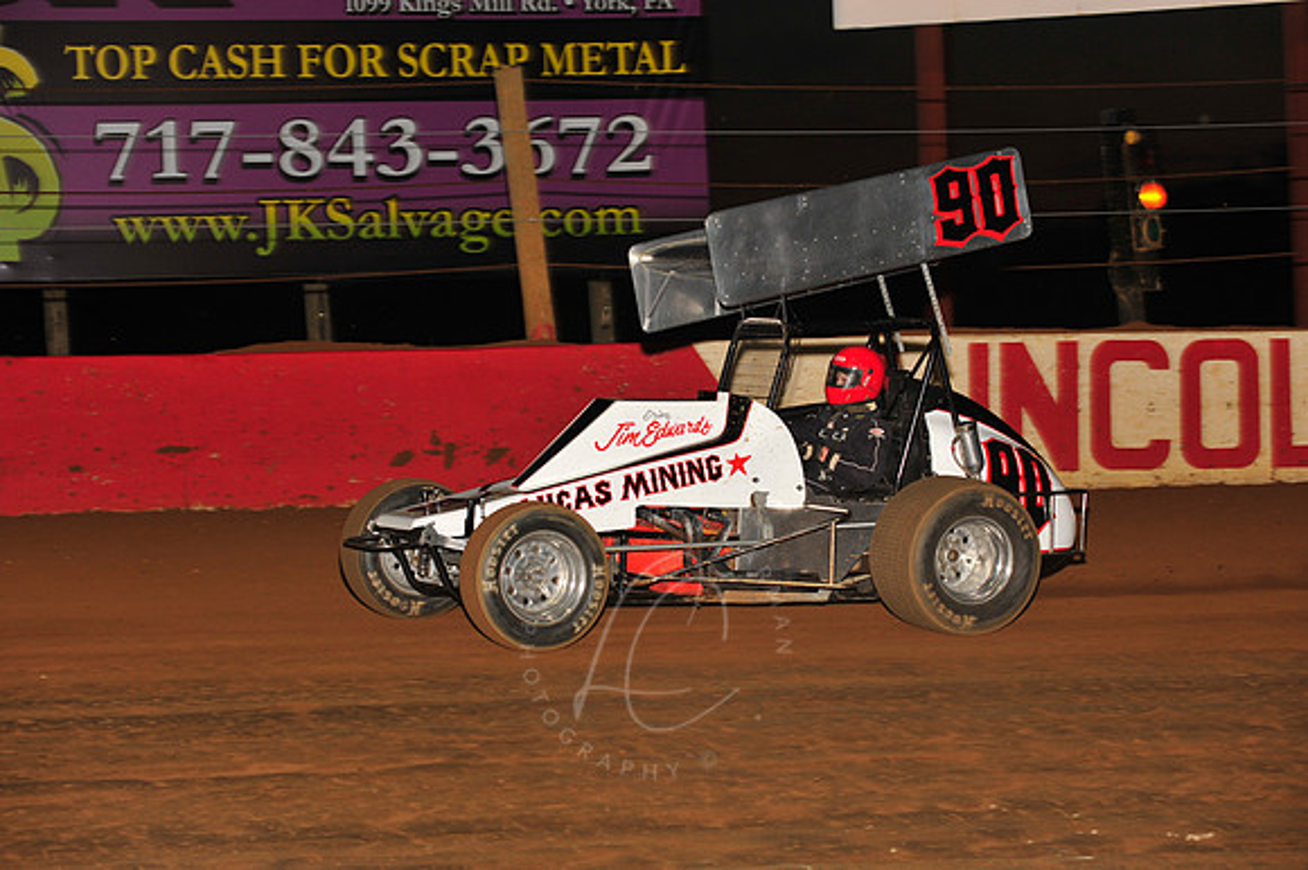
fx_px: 4067
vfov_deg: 12.2
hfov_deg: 18.3
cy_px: 435
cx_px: 654
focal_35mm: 112
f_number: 6.3
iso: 640
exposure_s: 1/250
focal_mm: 112
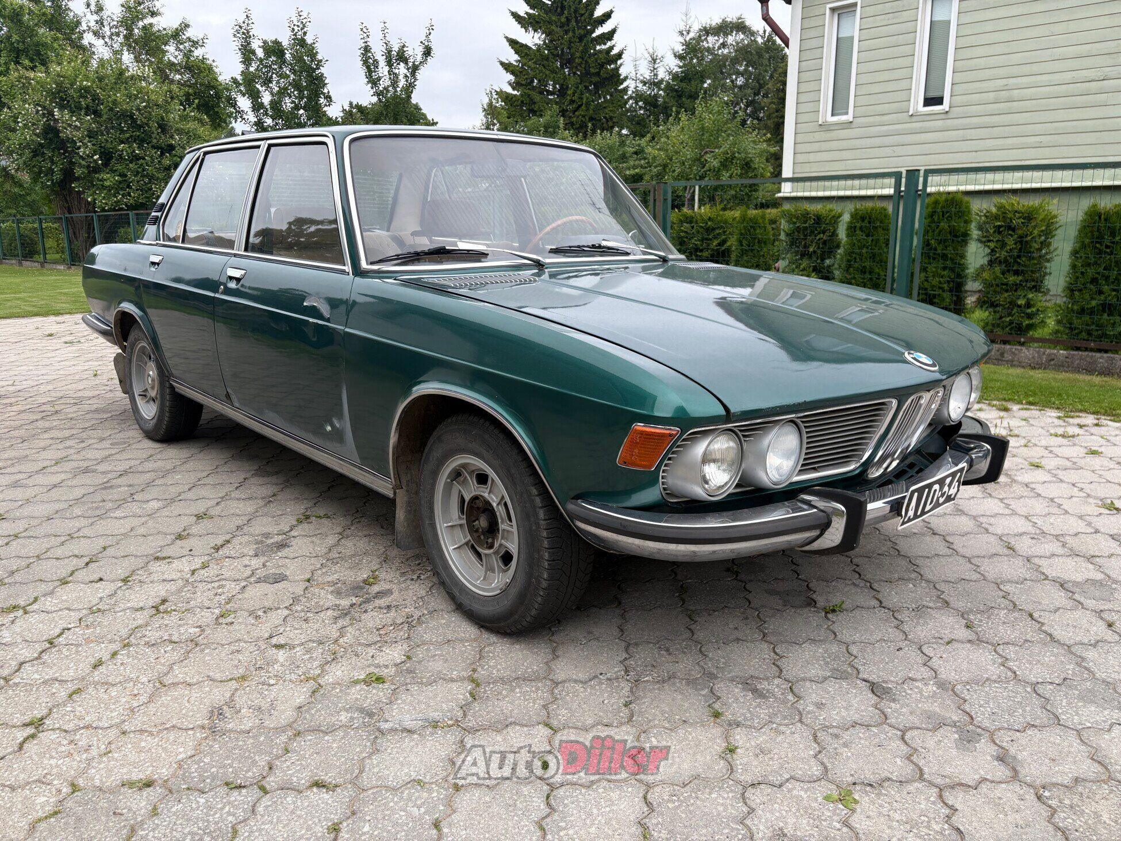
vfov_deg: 53.1
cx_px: 560
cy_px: 420
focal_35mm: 26
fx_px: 842
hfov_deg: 67.3
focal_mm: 5.96
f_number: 1.6
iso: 50
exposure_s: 1/438
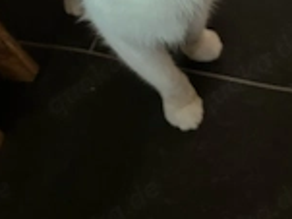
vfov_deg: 19.7
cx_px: 145
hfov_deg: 28.2
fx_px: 582
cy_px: -58
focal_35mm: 69
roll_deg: +18.9
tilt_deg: -40.6
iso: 1000
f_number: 1.6
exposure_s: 1/18
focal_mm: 5.96
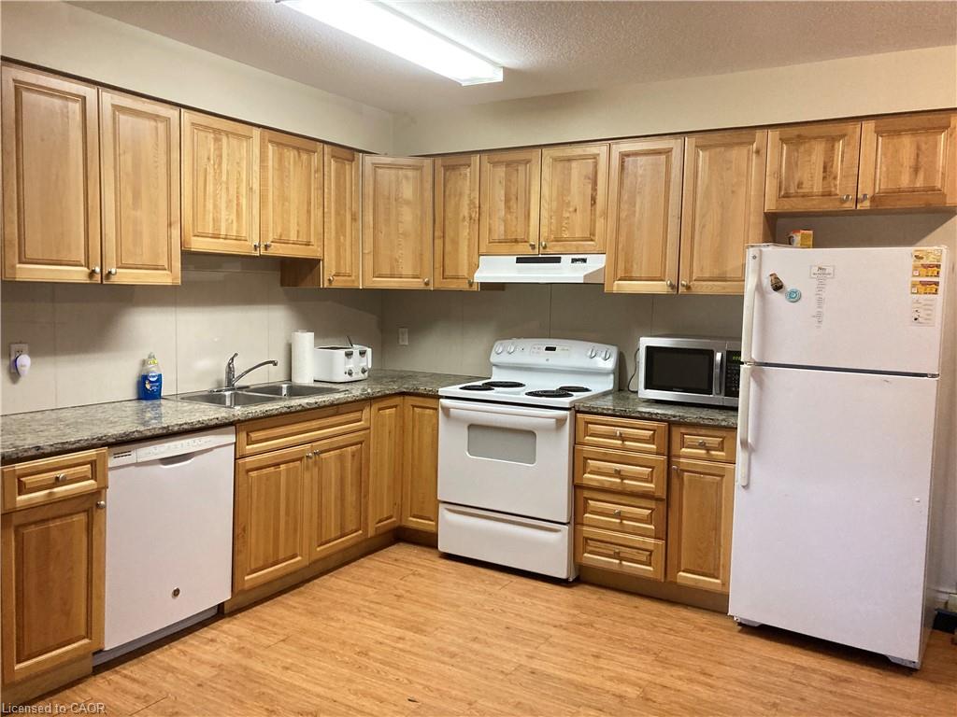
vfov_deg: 49.7
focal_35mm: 28
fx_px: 774
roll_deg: -1.1
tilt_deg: -3.6
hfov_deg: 63.4
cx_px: 478
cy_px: 358
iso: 320
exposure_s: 1/60
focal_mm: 3.99
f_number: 1.8
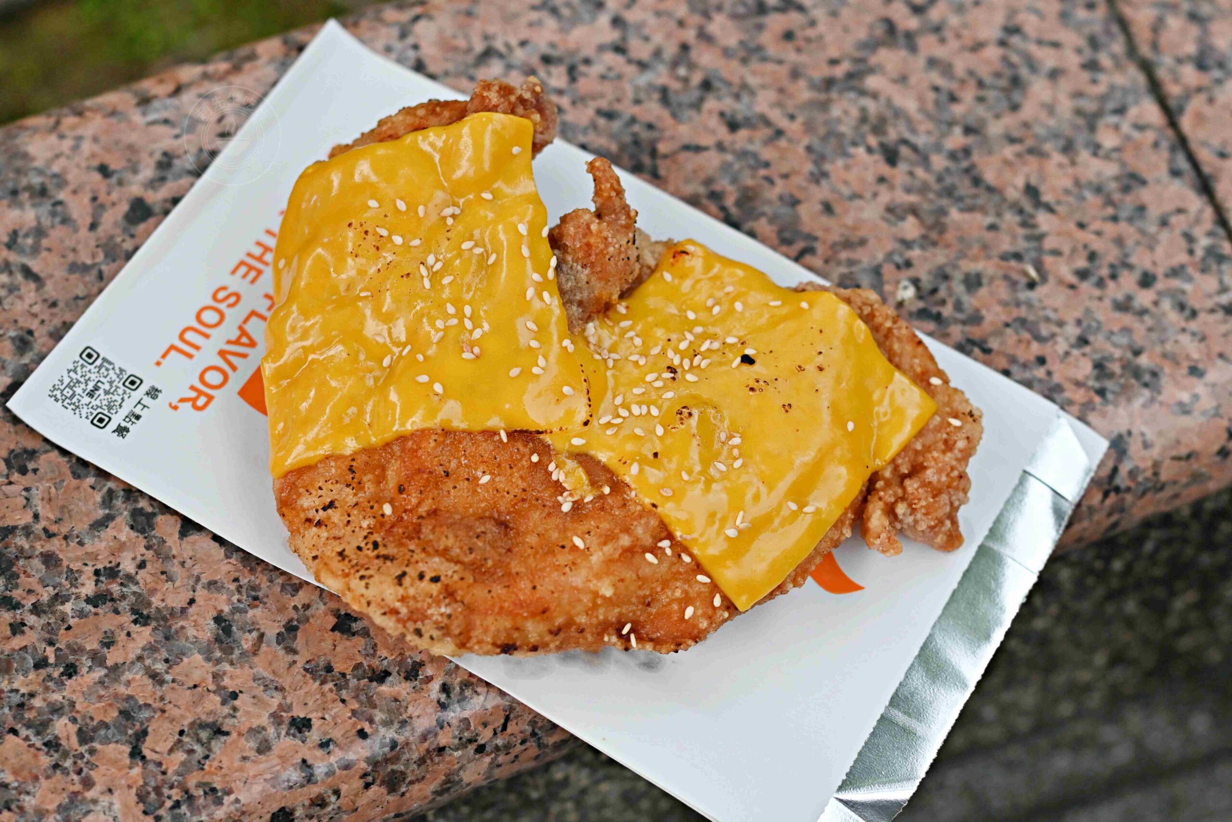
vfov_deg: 18.2
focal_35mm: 75
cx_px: 616
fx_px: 2567
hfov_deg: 27.0
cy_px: 411
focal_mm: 50
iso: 500
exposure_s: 1/200
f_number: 3.2
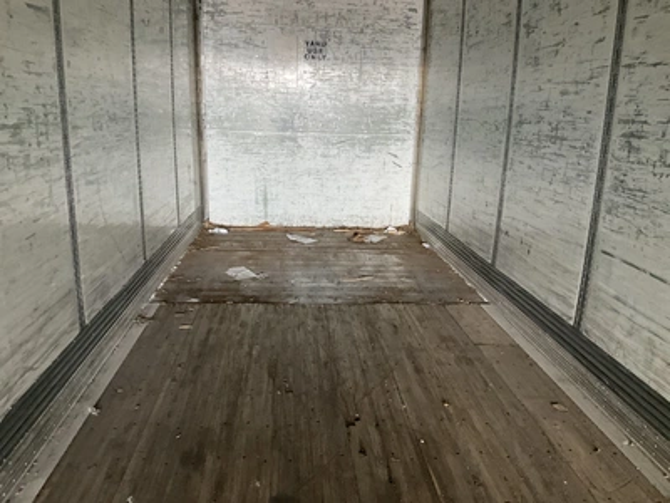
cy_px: 252
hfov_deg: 61.7
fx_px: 561
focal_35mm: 29
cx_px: 335
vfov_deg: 48.2
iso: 160
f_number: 1.8
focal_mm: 3
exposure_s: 1/60
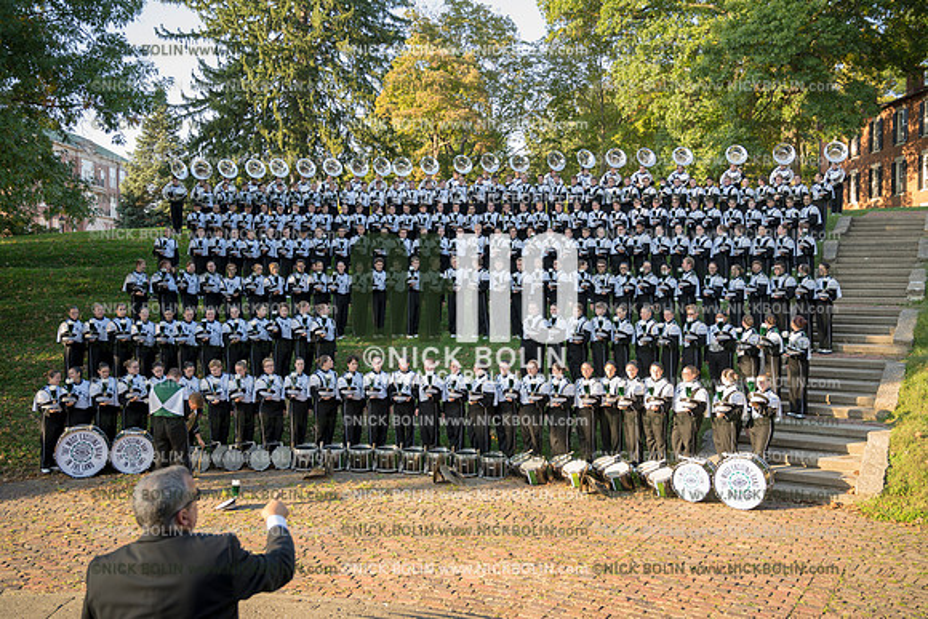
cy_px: 310
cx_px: 464
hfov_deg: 57.2
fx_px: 851
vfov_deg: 40.0
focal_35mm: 33
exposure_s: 1/100
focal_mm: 33
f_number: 4
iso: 125
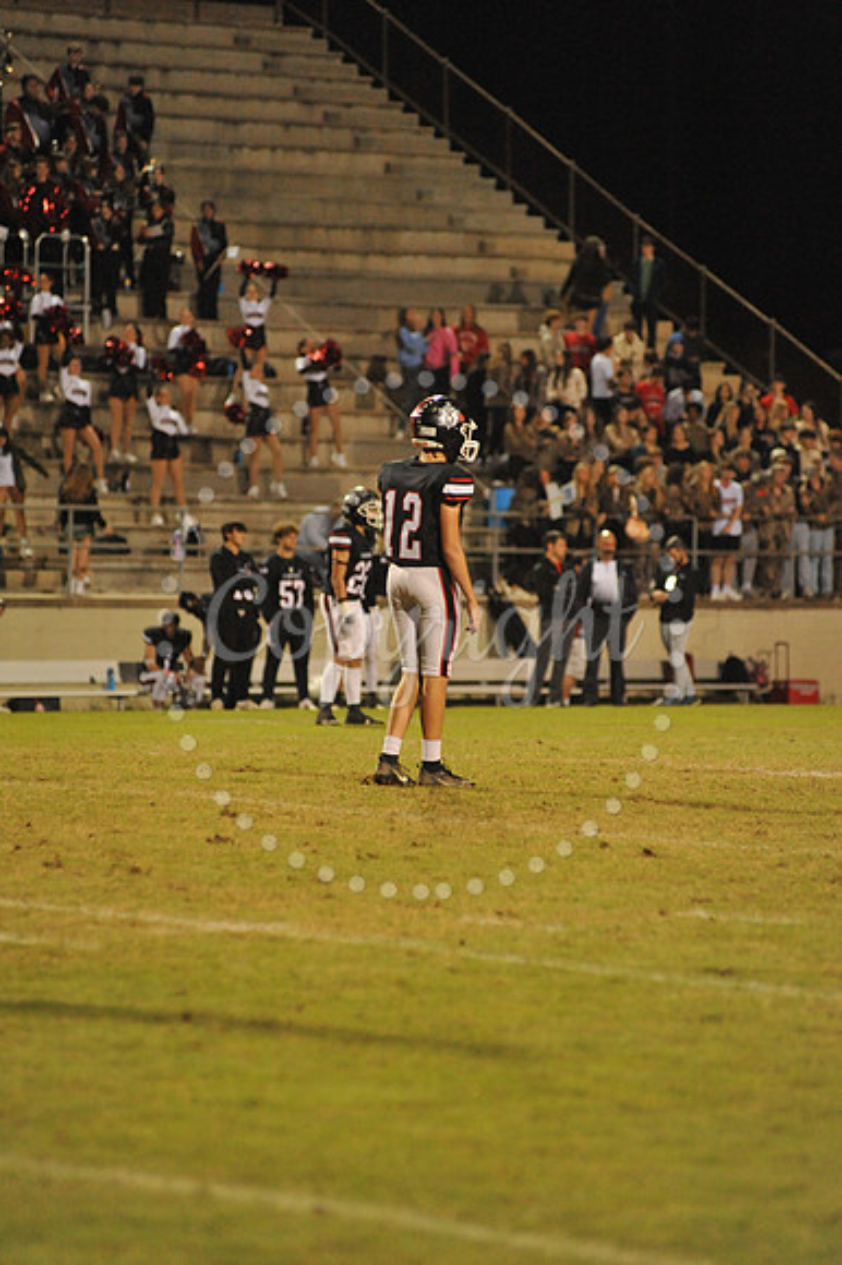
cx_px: 421
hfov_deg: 6.9
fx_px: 7025
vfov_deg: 10.3
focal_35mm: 200
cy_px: 632
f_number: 4
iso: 6400
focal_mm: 200
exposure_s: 1/320
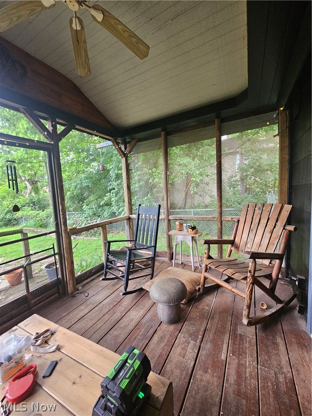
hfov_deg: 89.9
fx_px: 156
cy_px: 208
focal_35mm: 13
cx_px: 156
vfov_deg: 106.2
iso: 320
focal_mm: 2.2
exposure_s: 1/40
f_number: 2.2
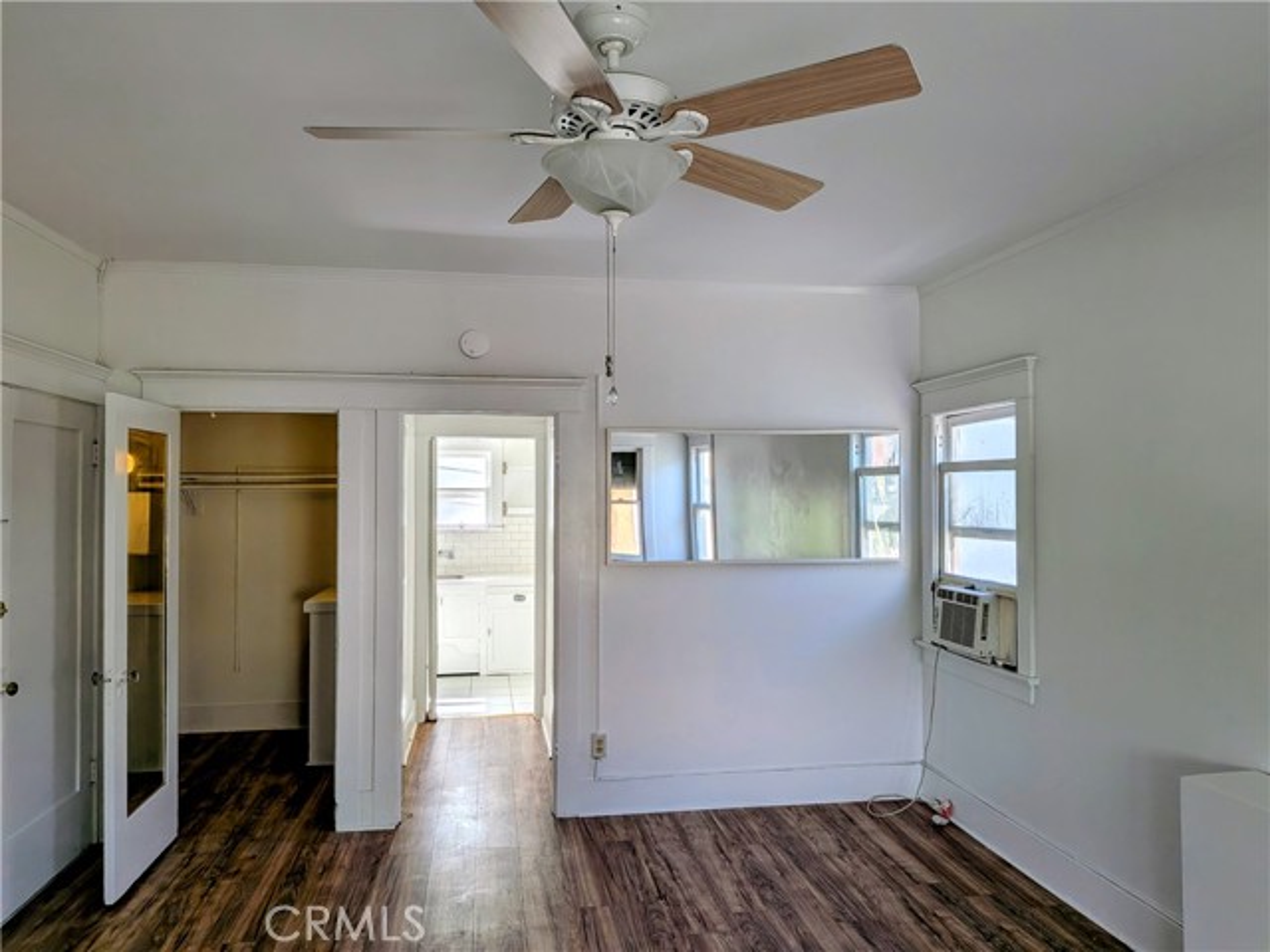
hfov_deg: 71.6
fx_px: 881
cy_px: 476
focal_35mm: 24
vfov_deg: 56.8
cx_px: 635
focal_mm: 4.53
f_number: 1.7
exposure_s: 1/2096
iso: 28
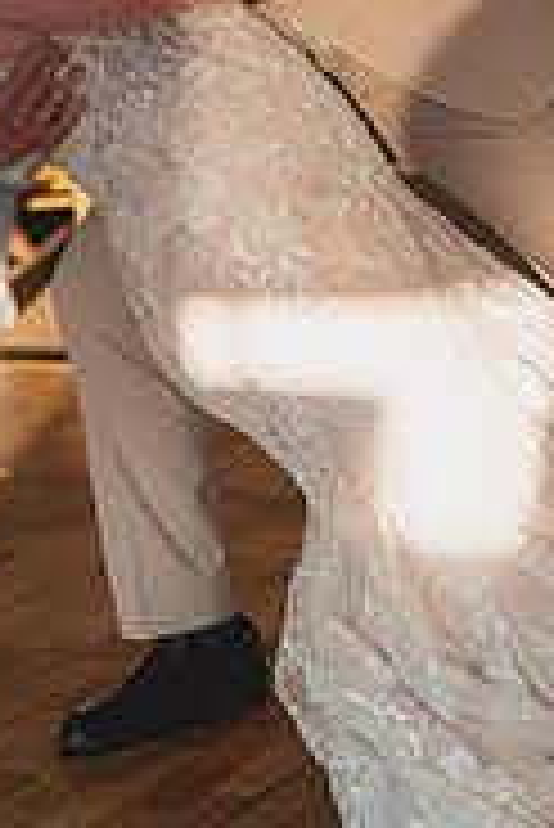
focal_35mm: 122
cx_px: 329
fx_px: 2811
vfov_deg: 16.5
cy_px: 76
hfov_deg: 11.3
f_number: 1.8
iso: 1250
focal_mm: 50
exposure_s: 1/1600
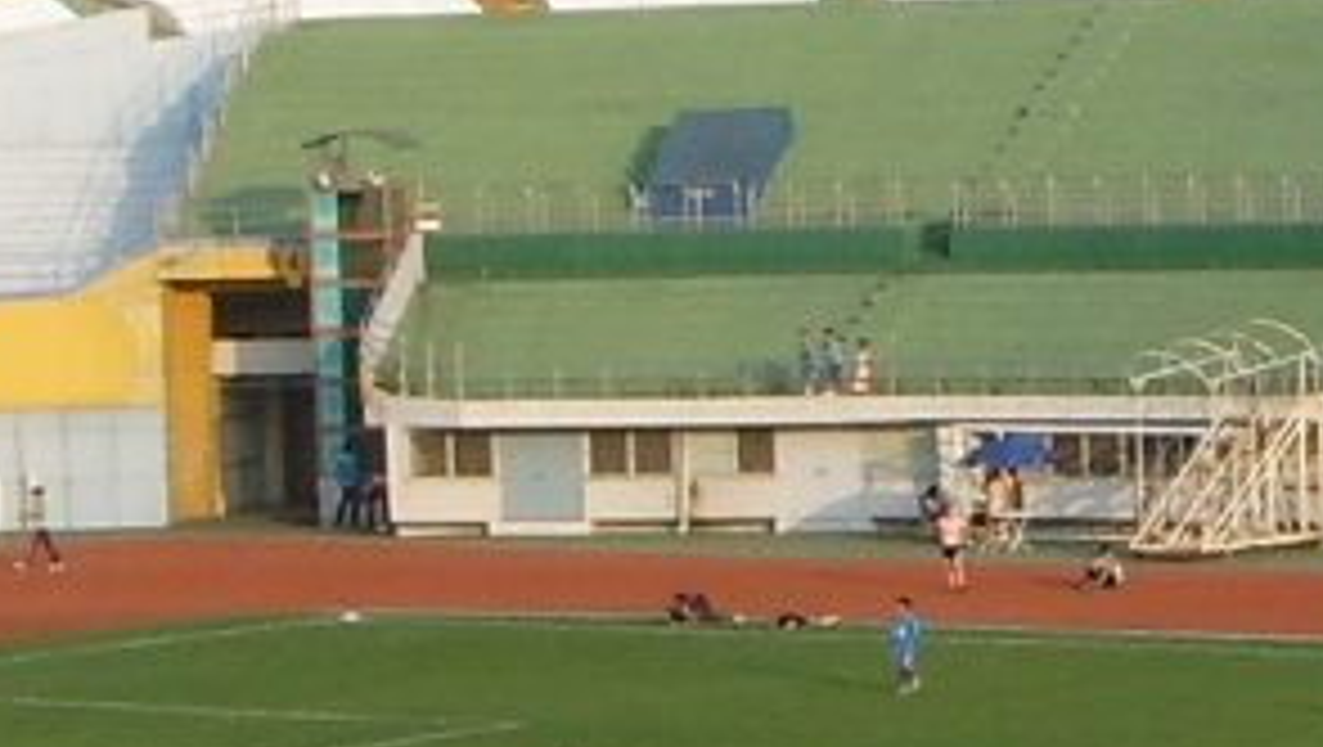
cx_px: 1310
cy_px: 306
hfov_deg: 9.3
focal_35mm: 231
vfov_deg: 5.3
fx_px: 8111
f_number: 6.3
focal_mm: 6.6
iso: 50
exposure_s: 1/125
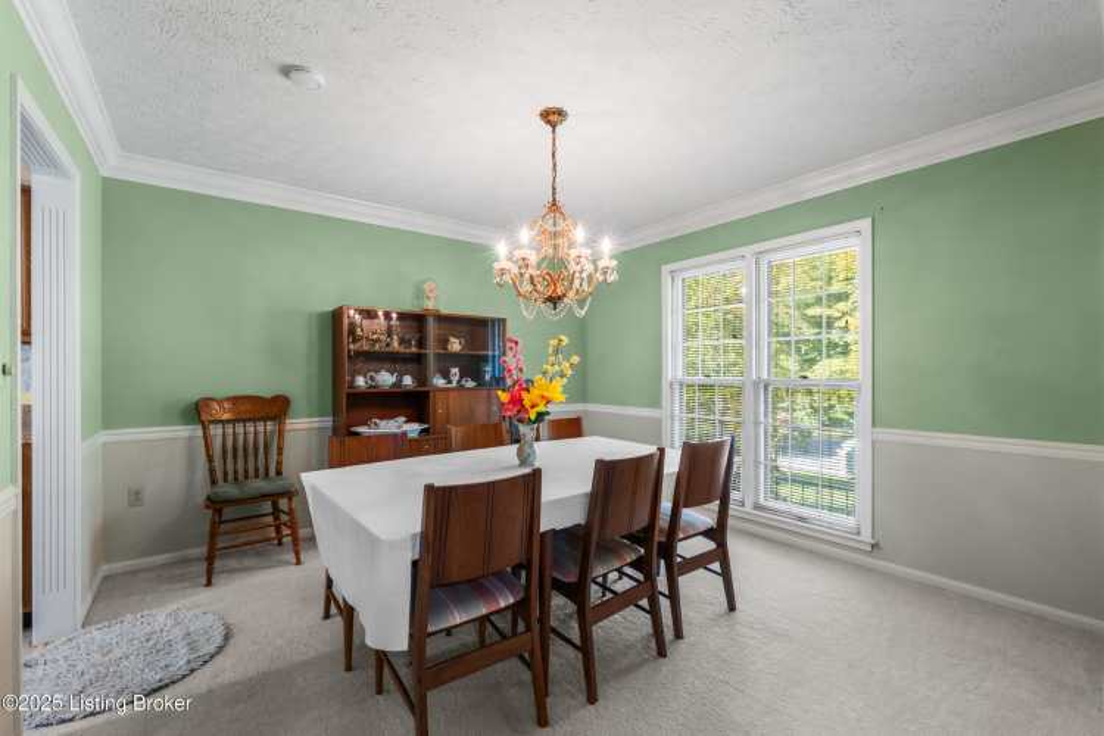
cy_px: 368
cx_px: 552
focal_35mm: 16
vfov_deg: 74.6
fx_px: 483
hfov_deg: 97.6
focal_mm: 10.5
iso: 400
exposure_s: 1/2
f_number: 9
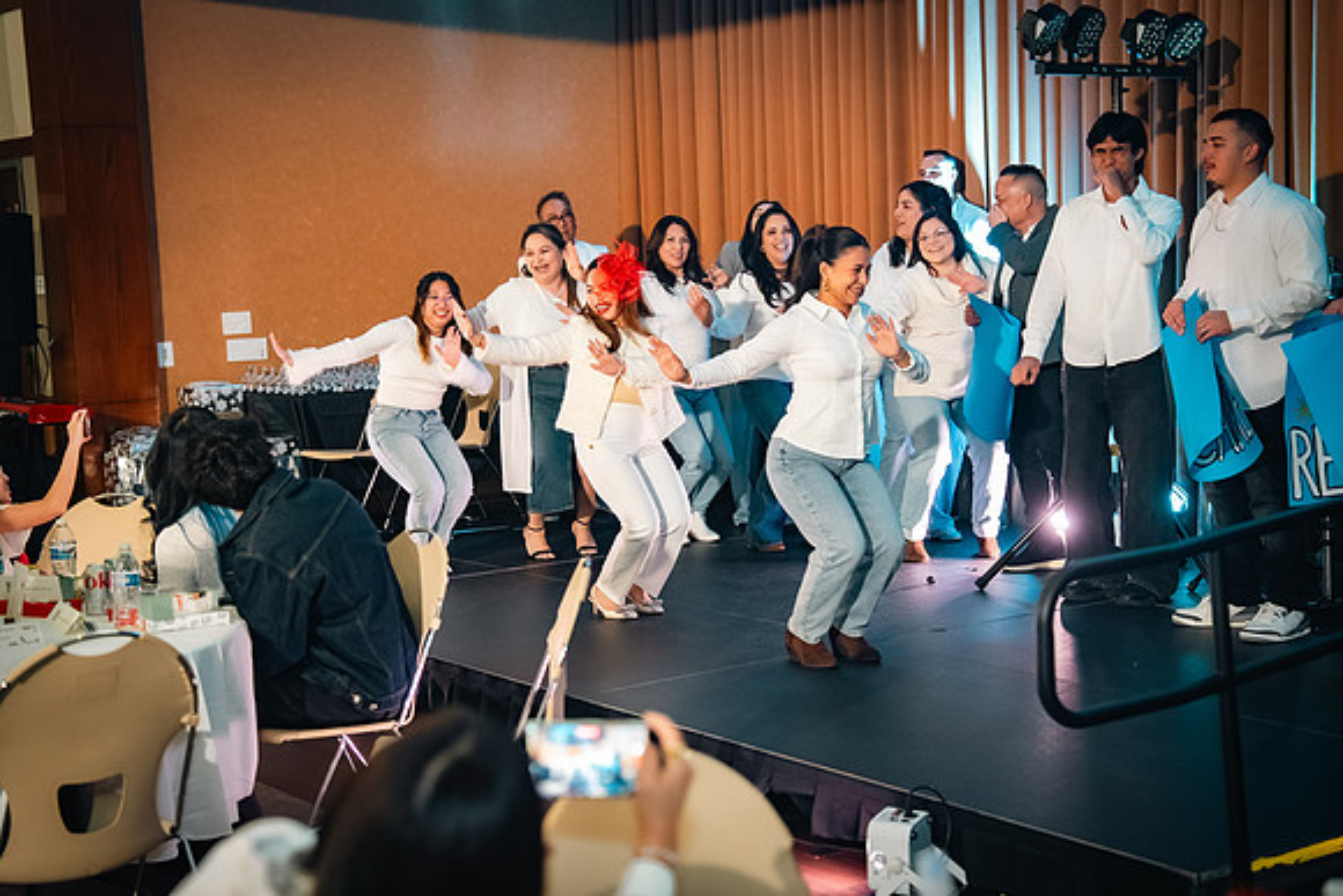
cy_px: 448
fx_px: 2090
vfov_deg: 24.2
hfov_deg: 35.6
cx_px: 672
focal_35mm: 56
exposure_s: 1/100
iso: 1600
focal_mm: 56
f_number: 2.8
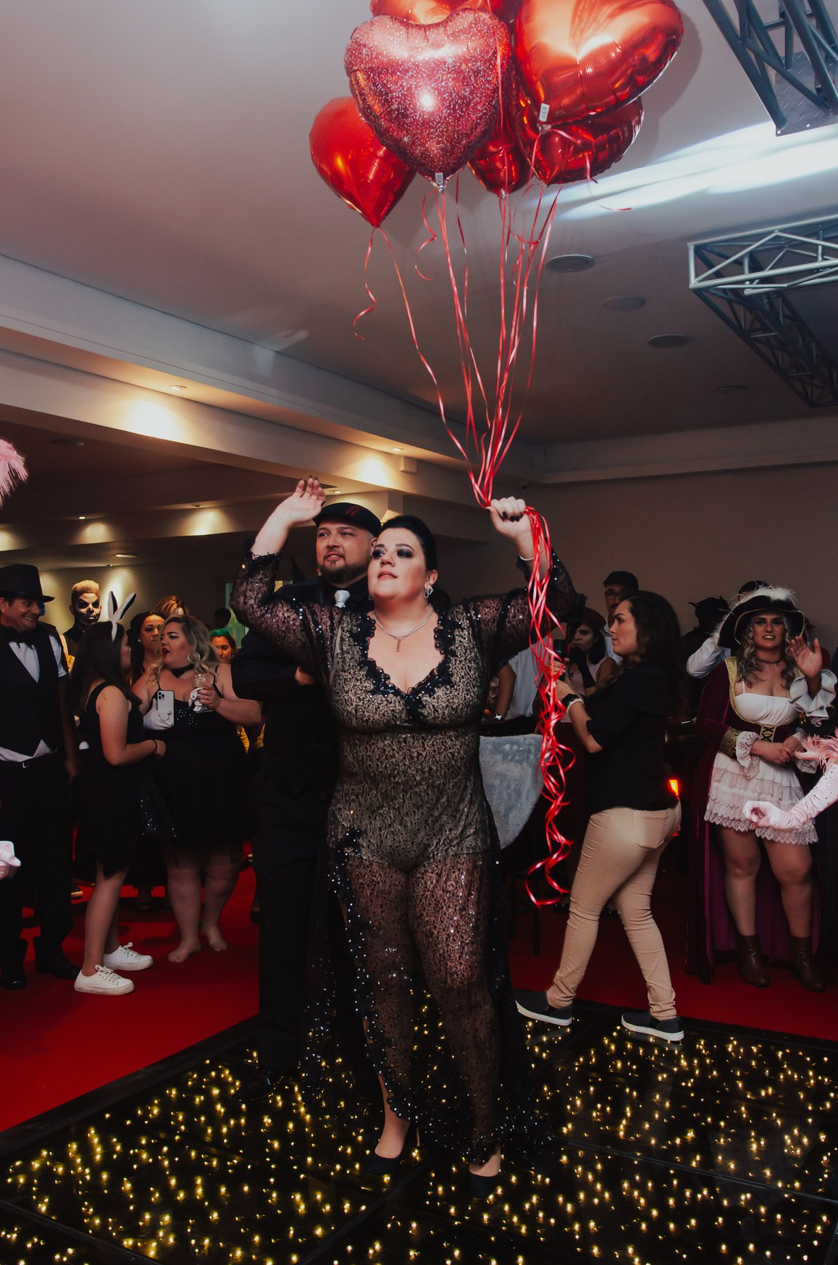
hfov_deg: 46.2
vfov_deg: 65.6
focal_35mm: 28
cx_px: 430
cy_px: 613
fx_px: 982
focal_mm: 18
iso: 500
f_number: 2.8
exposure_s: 1/60
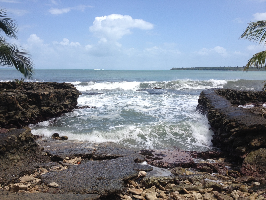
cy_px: 100
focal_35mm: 35
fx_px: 269
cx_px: 133
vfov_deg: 40.7
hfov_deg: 52.6
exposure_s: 1/1972
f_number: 2.4
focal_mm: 4.28
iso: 50
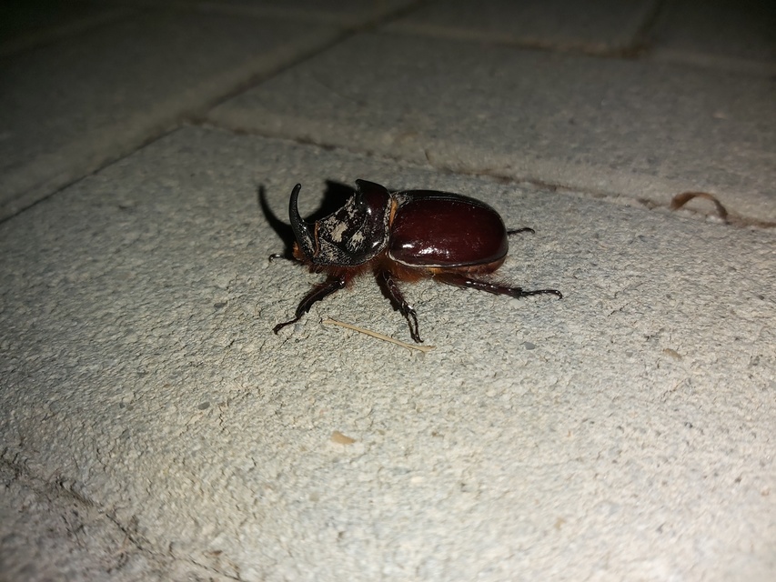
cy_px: 291
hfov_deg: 67.3
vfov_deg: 53.1
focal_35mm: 26
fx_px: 583
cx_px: 388
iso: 64
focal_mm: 3.92
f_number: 1.7
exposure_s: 1/434
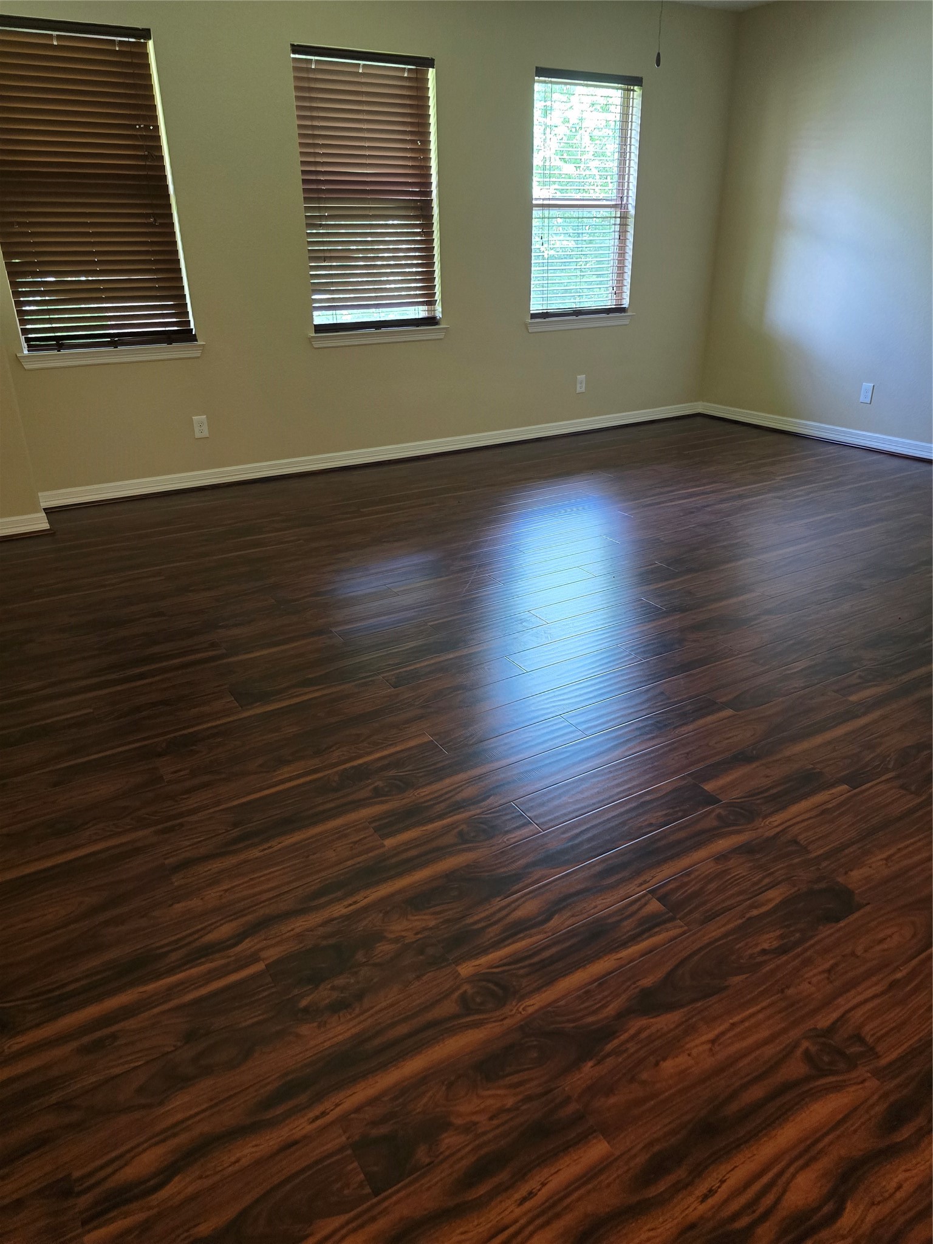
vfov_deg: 73.9
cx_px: 466
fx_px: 827
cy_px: 622
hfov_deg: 58.9
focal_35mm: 23
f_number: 1.7
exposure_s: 1/60
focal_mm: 6.3
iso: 800
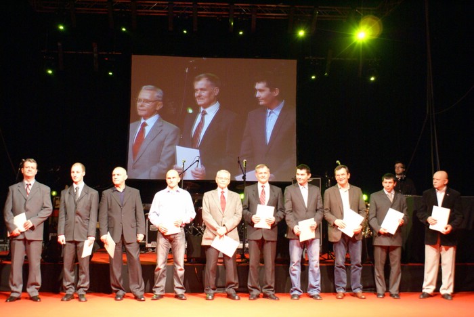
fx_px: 553
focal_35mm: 42
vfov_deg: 32.0
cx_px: 237
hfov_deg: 46.4
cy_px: 158
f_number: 4.5
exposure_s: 1/20
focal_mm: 28
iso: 800
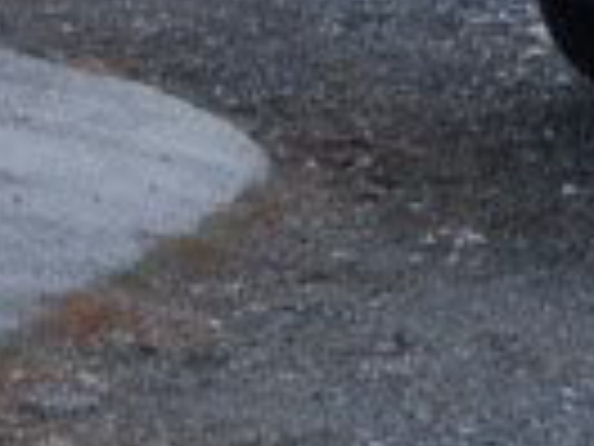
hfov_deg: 6.7
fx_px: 5062
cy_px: -842
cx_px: 500
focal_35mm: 295
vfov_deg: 4.8
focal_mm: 6.3
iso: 100
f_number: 2.8
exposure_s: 1/45
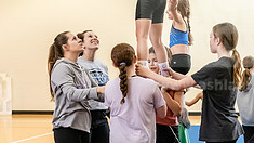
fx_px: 835
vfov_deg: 9.7
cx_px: 108
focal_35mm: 124
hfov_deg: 17.3
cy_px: 108
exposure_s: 1/200
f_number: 4
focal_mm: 48
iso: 4000
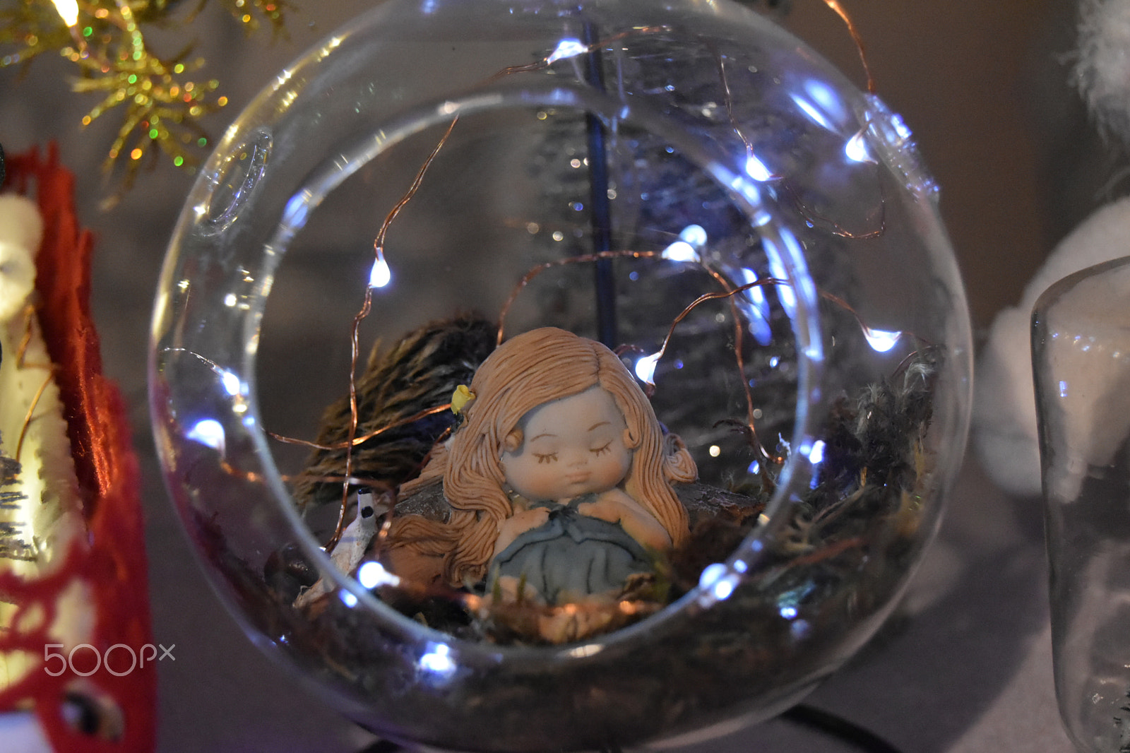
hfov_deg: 24.6
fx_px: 2589
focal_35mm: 82
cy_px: 376
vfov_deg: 16.5
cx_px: 565
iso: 5600
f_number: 5.6
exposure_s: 1/60
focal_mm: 55
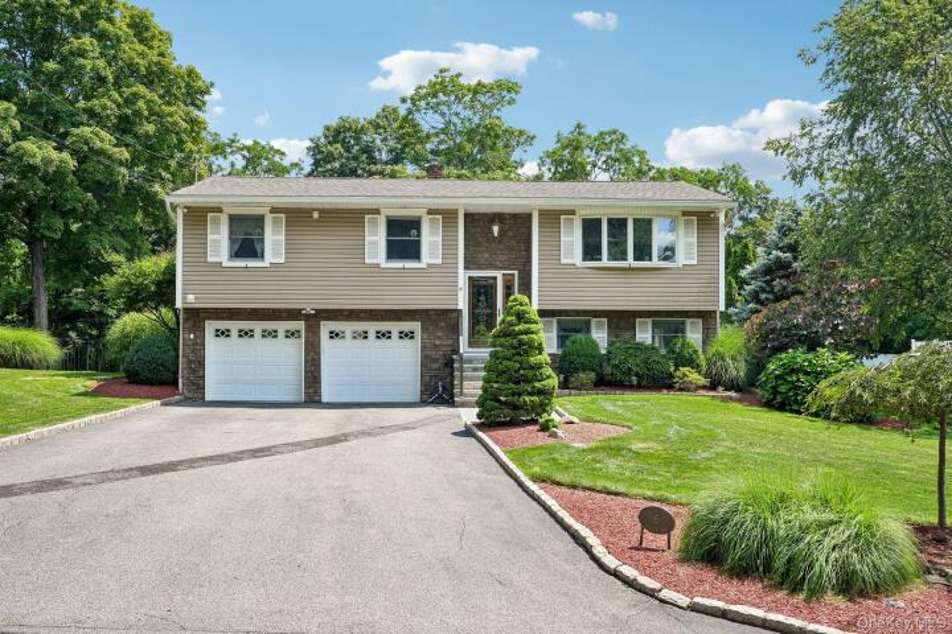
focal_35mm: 35
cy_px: 317
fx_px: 925
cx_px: 476
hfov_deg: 54.4
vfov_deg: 37.9
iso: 100
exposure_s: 1/125
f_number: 9
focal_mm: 35
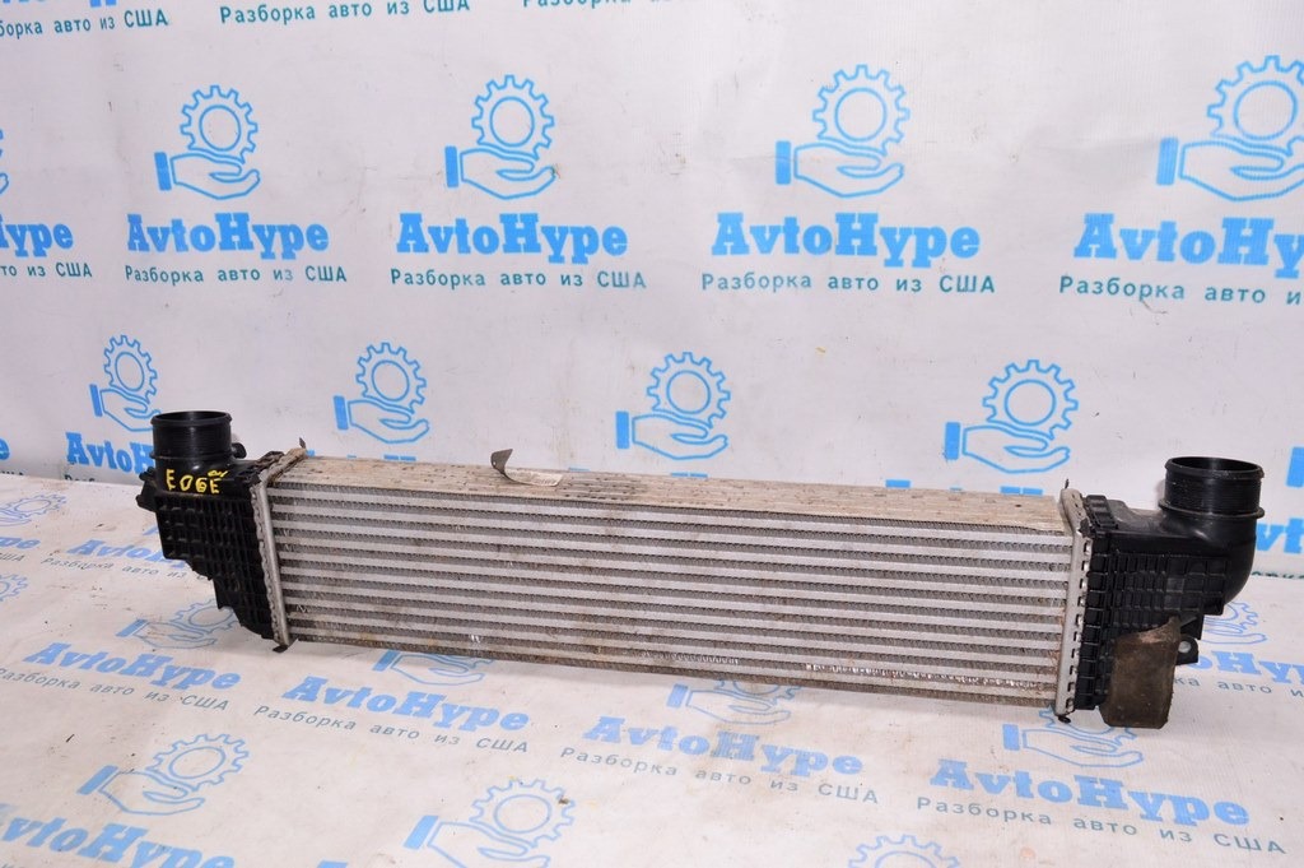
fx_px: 1086
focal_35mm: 30
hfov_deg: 62.0
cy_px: 434
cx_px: 652
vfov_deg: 43.5
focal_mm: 20
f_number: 8
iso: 1600
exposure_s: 1/125
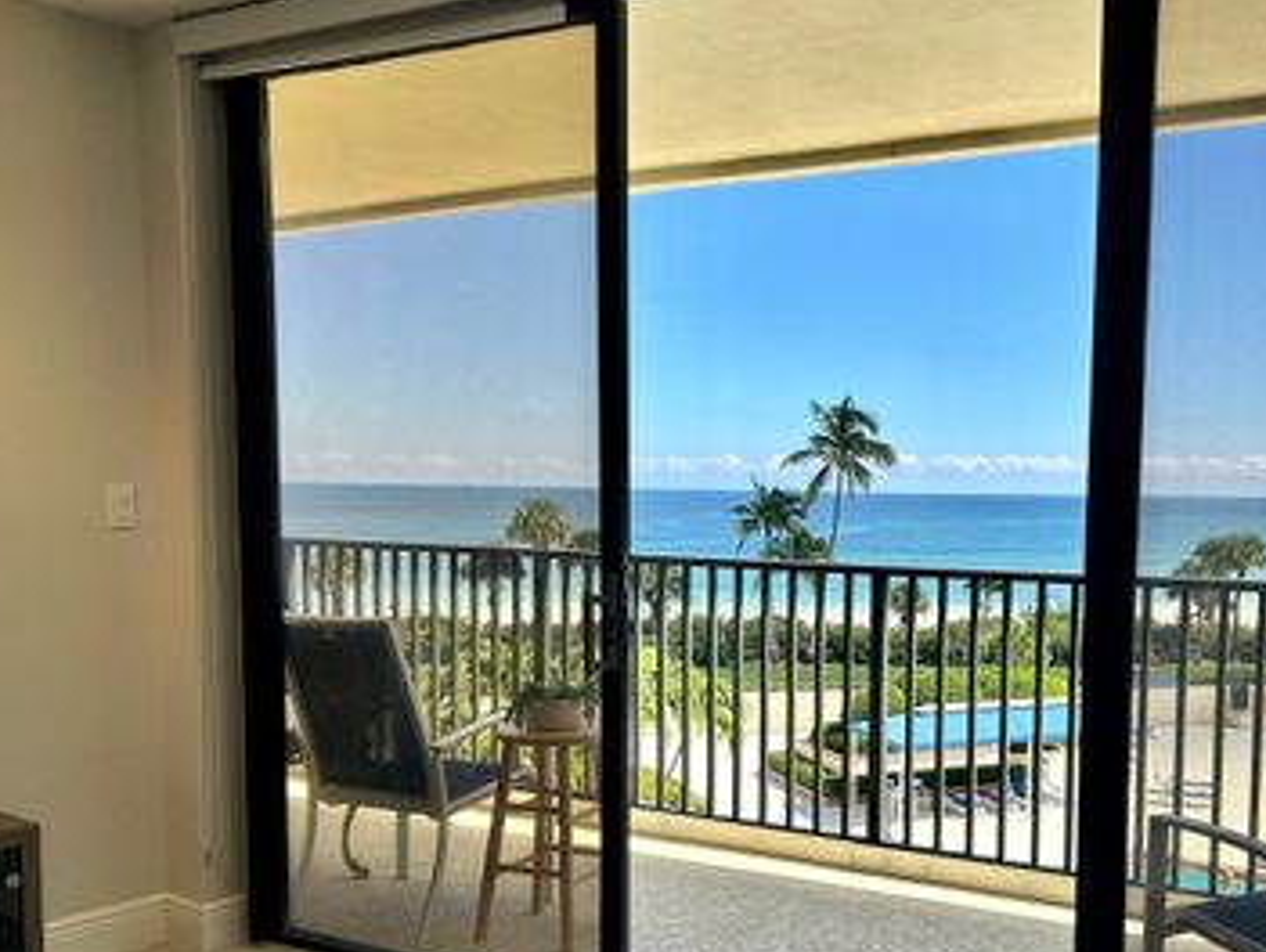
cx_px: 840
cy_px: 611
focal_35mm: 37
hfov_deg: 49.3
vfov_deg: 38.4
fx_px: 1355
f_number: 1.5
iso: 50
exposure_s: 1/2008
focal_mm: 5.7
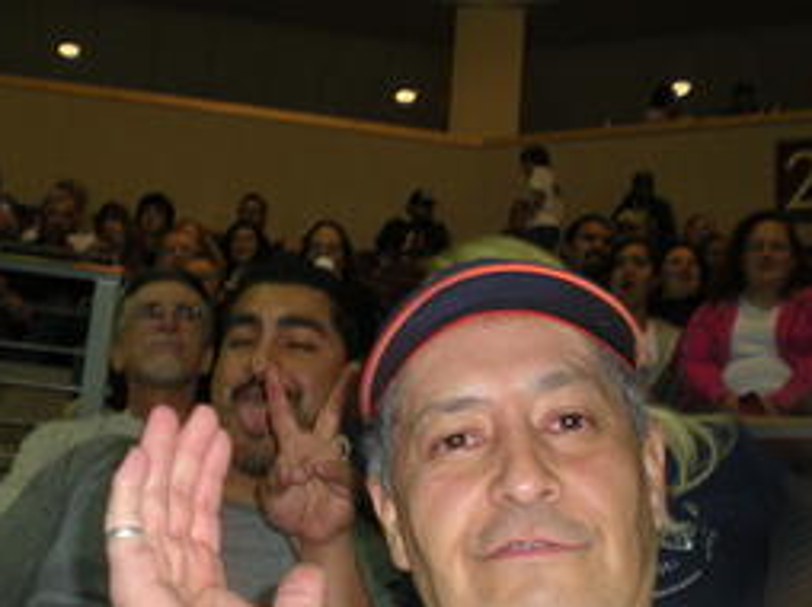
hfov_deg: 27.6
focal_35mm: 70
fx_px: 1640
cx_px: 257
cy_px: 406
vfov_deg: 20.9
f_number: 3.1
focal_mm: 6.3
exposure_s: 1/30
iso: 64
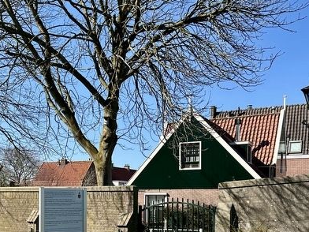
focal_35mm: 49
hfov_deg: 38.7
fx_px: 437
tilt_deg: -0.4
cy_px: 208
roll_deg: -1.1
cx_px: 118
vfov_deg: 28.5
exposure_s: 1/2660
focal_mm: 6.86
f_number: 1.78
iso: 80
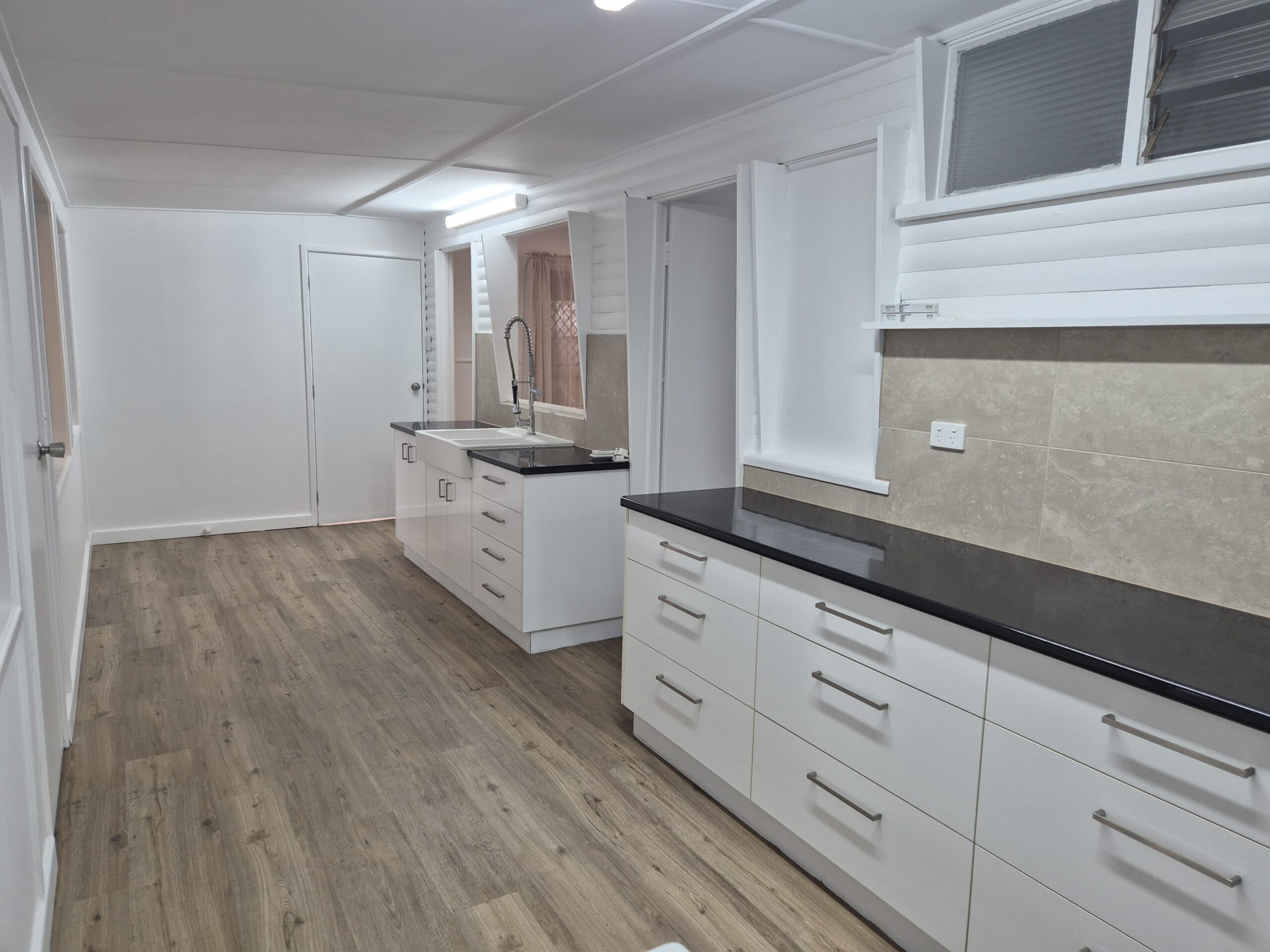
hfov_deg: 73.9
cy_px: 476
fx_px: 844
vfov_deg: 58.9
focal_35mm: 23
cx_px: 635
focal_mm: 5.4
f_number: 1.8
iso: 125
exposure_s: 1/180
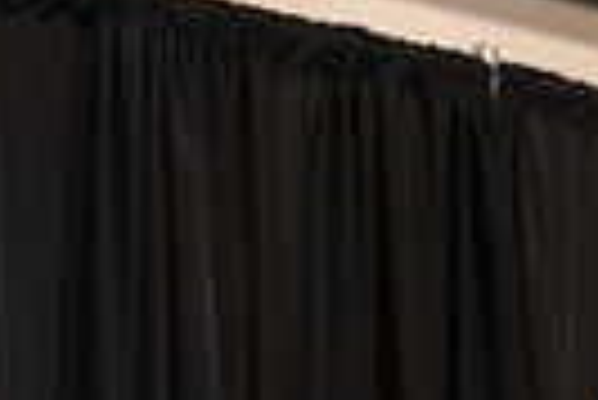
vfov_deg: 4.5
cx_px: 1097
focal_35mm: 305
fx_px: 5072
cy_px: 825
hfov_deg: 6.6
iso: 1600
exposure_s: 1/125
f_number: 5
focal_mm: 70
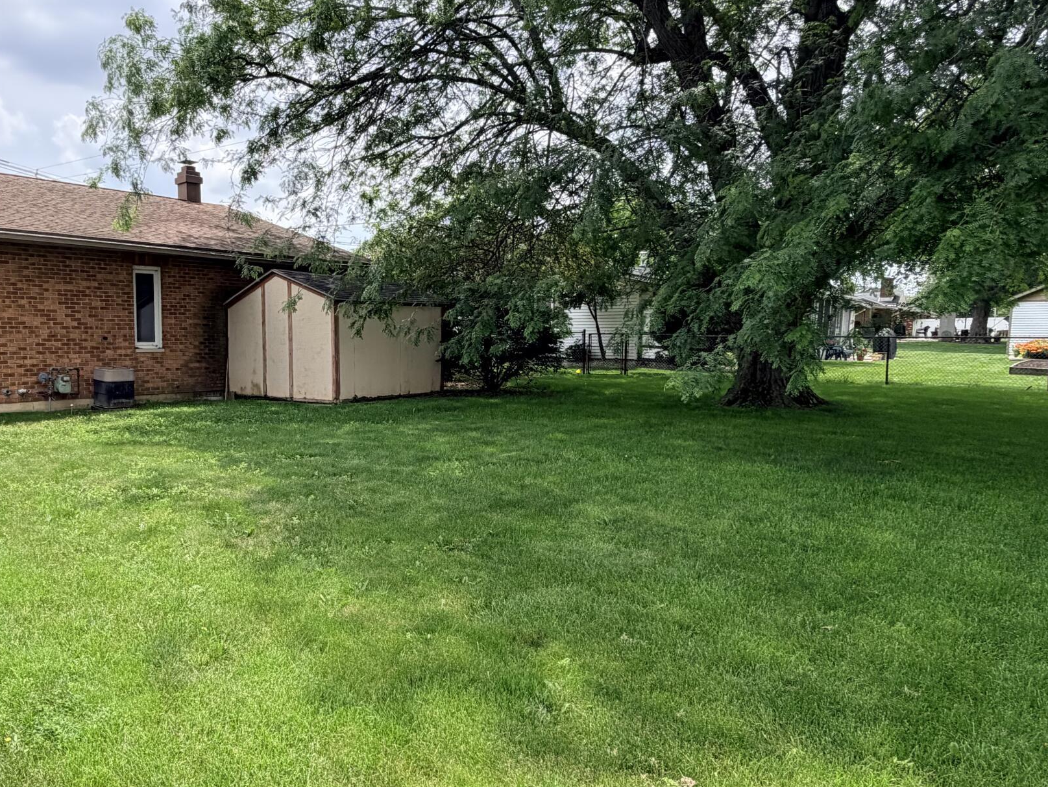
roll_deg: +0.4
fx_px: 787
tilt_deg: -5.6
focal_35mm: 26
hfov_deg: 65.4
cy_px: 414
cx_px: 342
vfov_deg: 53.1
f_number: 2.2
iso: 40
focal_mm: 2.22
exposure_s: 1/770
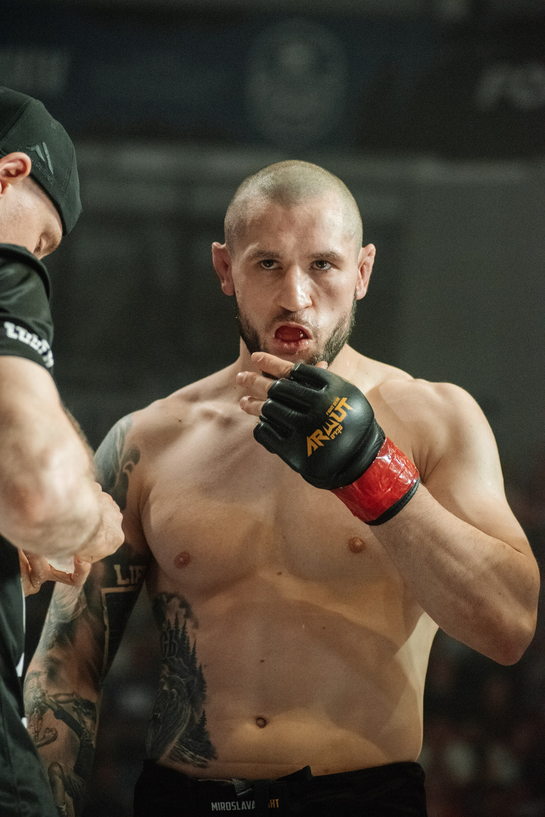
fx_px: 2632
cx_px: 272
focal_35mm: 116
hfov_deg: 11.8
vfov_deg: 17.6
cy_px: 408
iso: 10000
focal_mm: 116
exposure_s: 1/640
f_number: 4
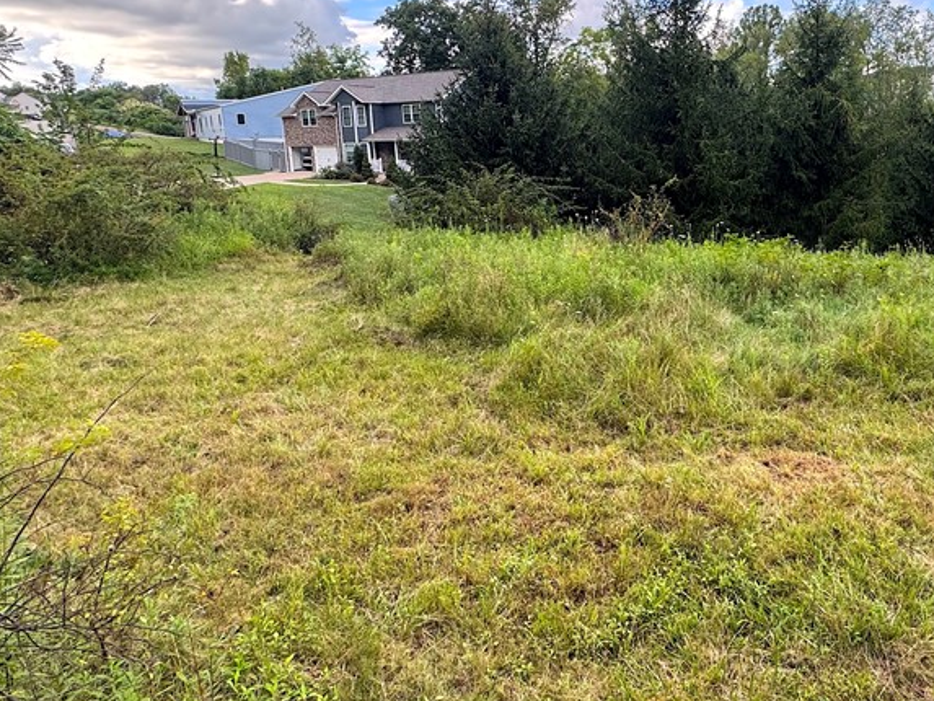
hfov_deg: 67.6
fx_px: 675
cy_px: 248
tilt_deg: -10.3
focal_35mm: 25
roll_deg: +1.0
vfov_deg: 54.1
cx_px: 619
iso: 40
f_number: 2.2
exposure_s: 1/191
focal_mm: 2.22
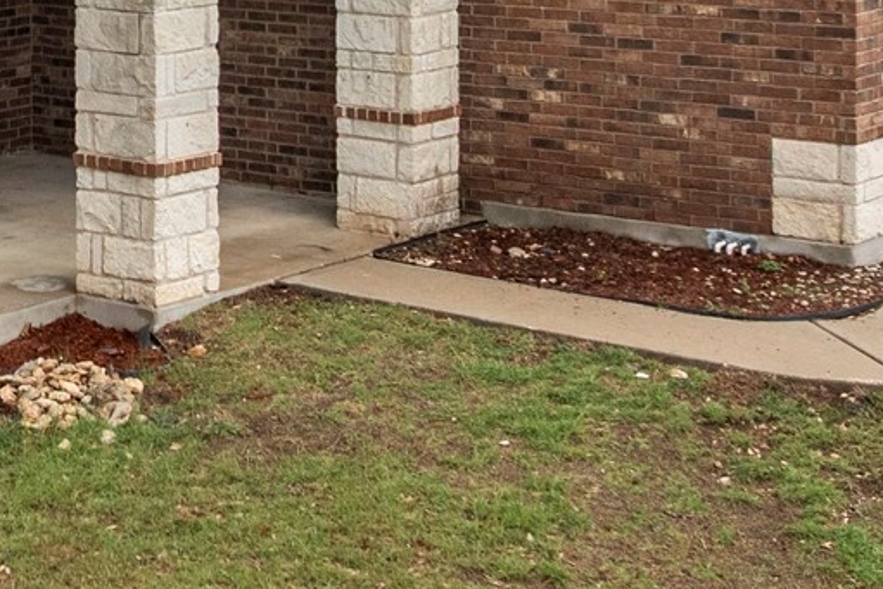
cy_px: -168
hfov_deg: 19.6
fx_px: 2453
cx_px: -63
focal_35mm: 100
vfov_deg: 13.2
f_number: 2.8
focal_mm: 12.29
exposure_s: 1/2000
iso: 170
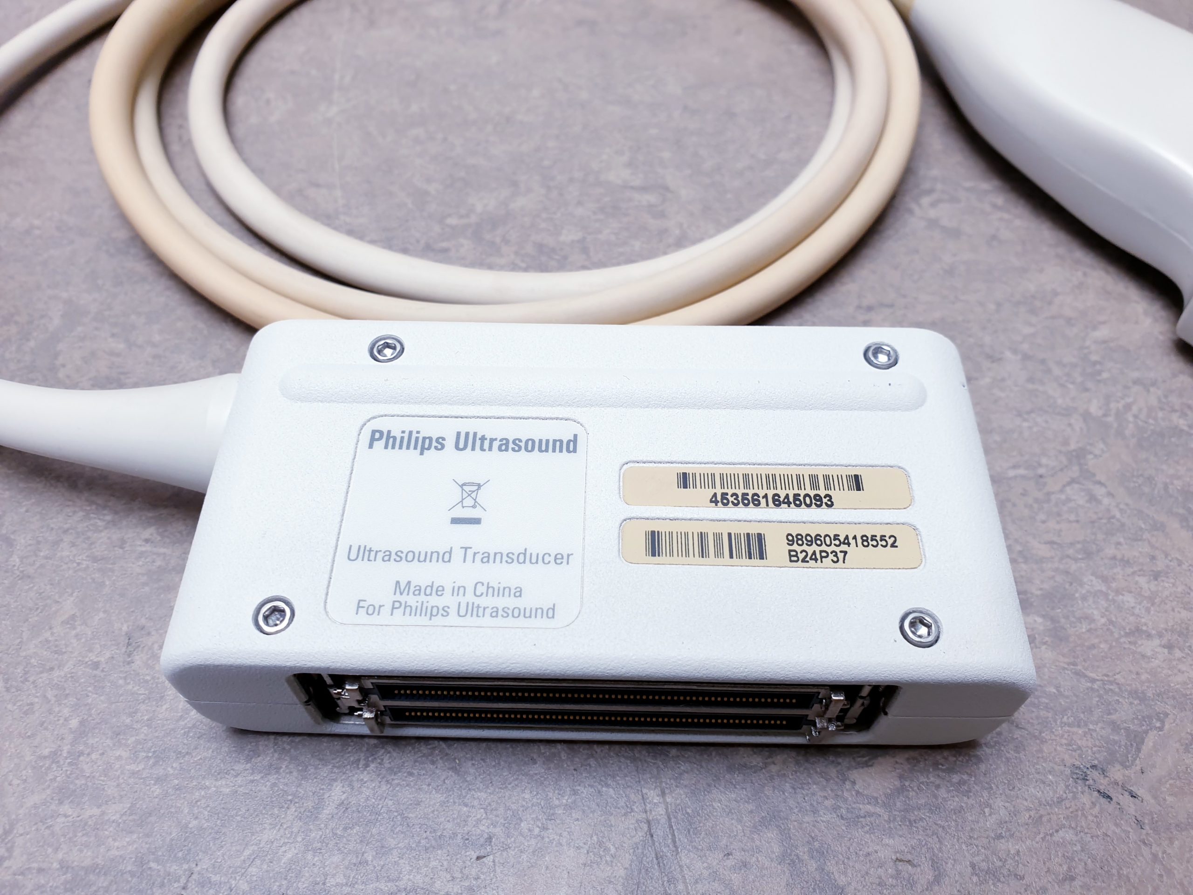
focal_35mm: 26
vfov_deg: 53.1
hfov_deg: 67.3
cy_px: 448
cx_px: 596
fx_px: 896
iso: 50
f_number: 2.4
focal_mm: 4.3
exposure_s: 1/50
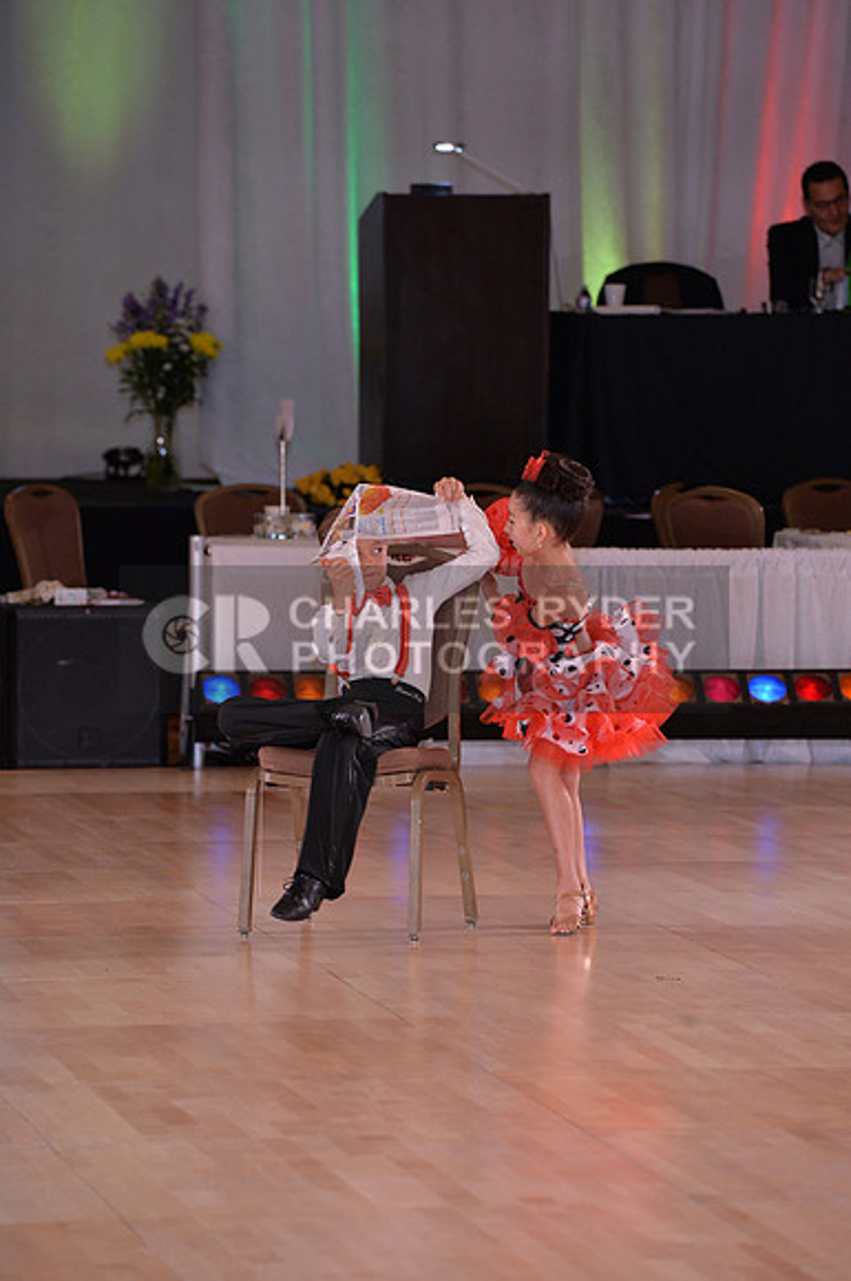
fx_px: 7112
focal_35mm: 200
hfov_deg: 6.8
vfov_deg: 10.3
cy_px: 640
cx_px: 426
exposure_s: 1/250
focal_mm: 200
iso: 2000
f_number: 5.6
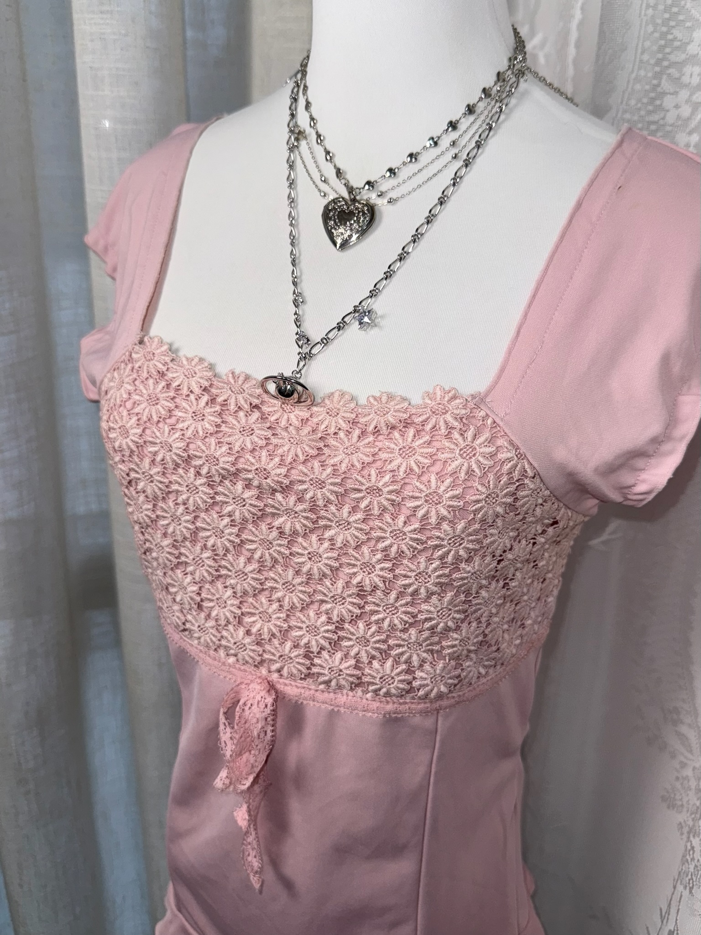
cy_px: 468
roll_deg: -3.1
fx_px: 648
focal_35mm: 24
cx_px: 350
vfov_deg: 71.6
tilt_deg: -20.7
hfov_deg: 56.8
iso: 50
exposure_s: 1/307
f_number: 1.78
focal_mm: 6.76
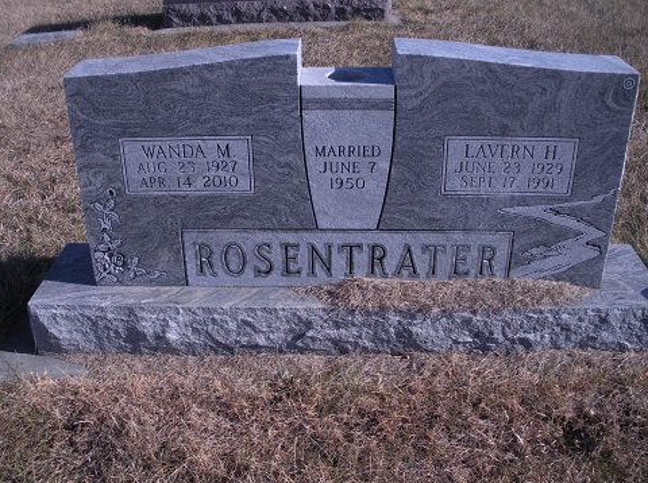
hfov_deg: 51.4
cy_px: 242
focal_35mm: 36
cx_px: 324
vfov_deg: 39.5
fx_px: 673
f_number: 3.5
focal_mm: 6.3
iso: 64
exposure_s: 1/700
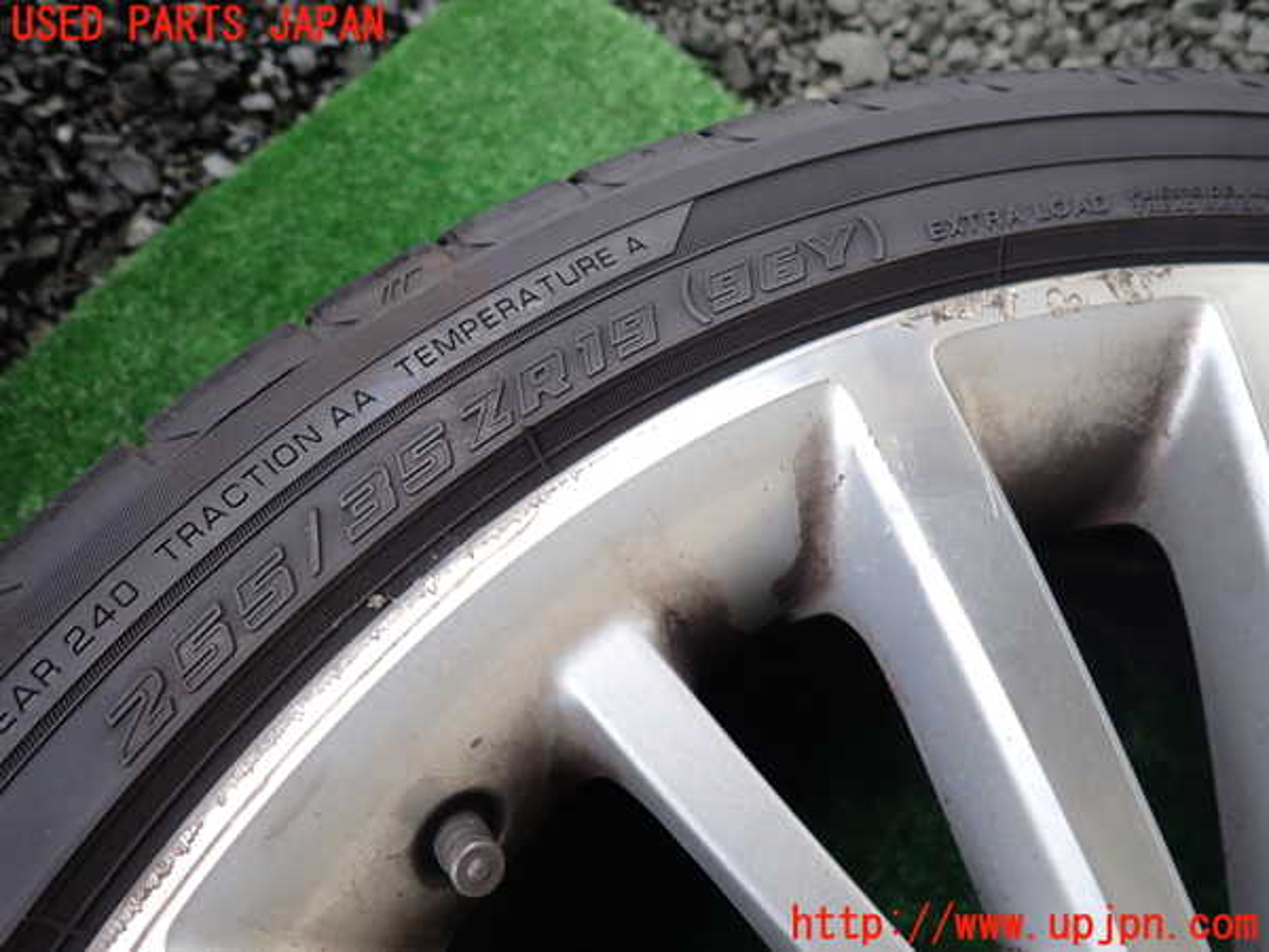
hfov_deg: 69.4
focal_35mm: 25
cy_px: 476
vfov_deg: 54.9
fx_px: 916
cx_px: 634
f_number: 2
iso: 100
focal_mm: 4.5
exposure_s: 1/160
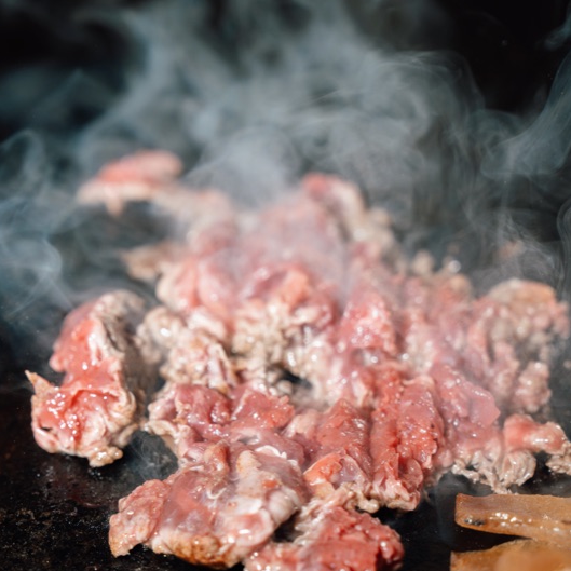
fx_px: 1680
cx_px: 286
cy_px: 423
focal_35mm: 90
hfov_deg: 19.3
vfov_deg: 19.2
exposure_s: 1/80
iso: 250
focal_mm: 70
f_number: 5
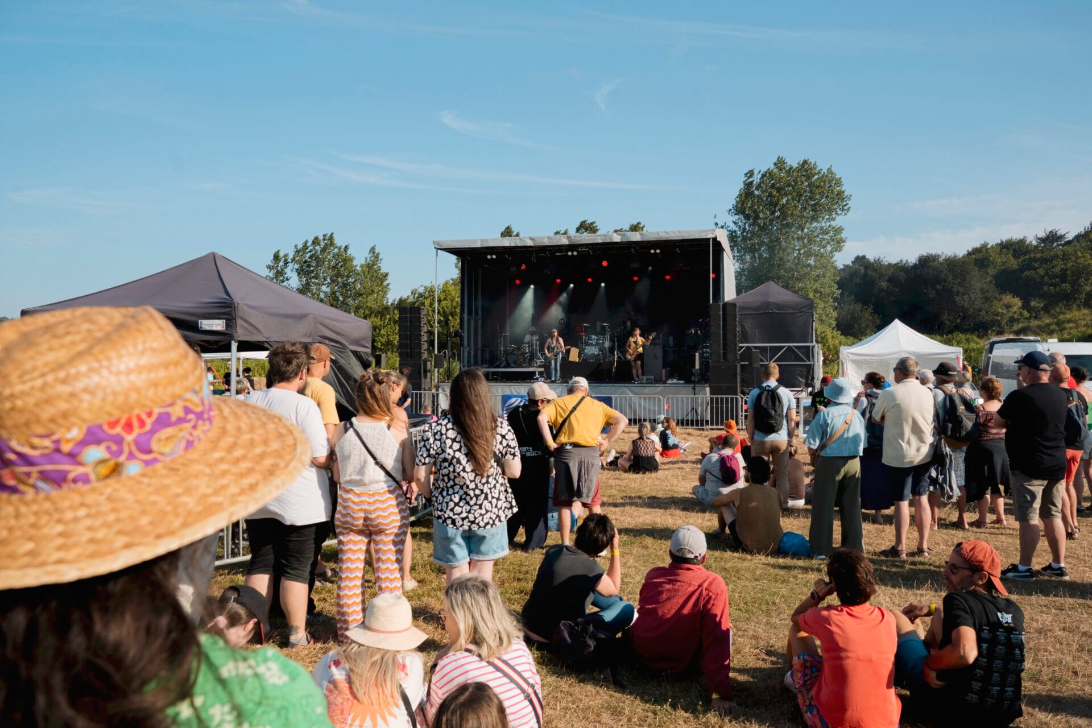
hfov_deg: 62.3
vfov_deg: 43.9
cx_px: 546
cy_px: 364
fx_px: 904
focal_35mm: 30
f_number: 7.1
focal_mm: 29.8
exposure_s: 1/400
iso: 100
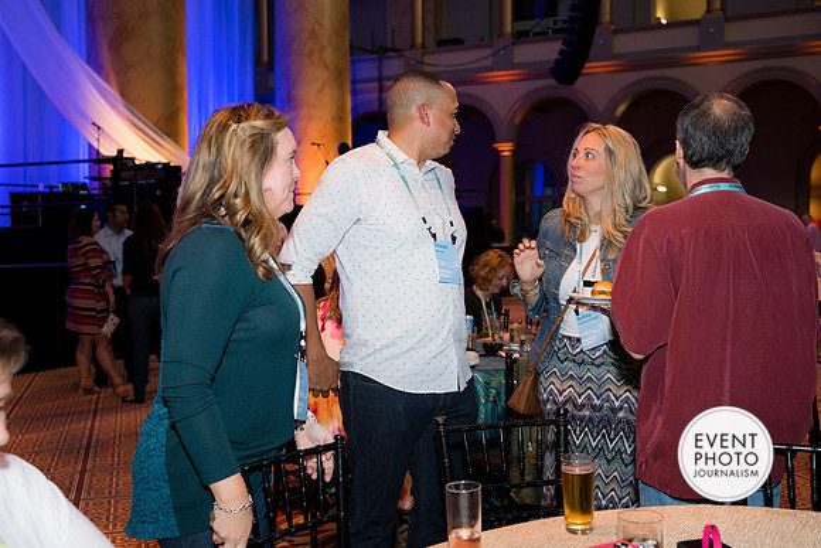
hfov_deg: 47.1
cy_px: 274
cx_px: 410
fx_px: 942
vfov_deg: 32.4
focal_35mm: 41
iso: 800
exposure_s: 1/100
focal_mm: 40
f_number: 4
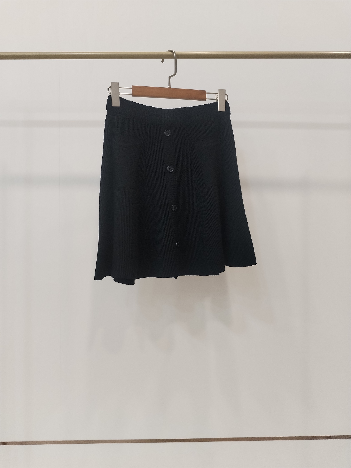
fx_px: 392
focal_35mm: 29
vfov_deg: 61.7
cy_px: 234
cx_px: 176
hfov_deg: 48.2
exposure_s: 1/60
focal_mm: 4.75
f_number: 1.8
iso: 406
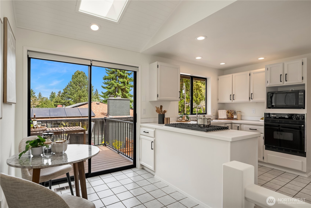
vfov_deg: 64.6
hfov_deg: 86.9
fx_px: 164
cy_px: 104
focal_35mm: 19
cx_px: 156
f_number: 7.1
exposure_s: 1/13
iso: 100
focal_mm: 19
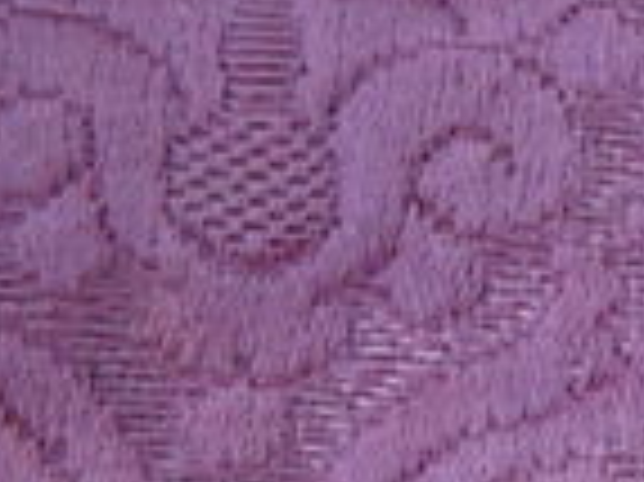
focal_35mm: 210
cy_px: 914
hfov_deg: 7.7
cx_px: 2202
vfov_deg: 6.9
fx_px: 3904
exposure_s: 1/100
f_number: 4
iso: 100
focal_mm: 5.2
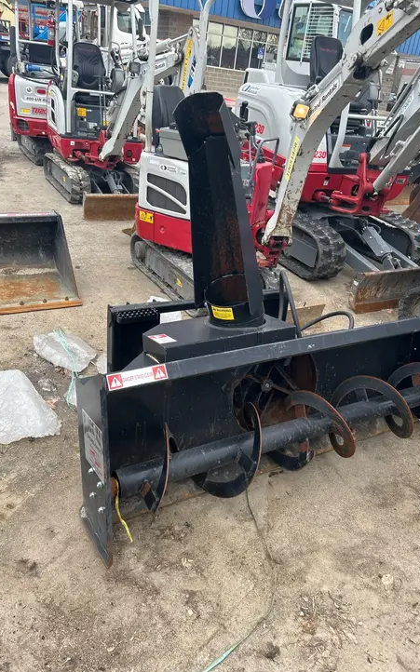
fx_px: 513
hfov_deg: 44.5
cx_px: 219
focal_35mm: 28
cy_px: 334
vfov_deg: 66.5
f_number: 1.5
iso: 50
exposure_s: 1/352
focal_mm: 5.7
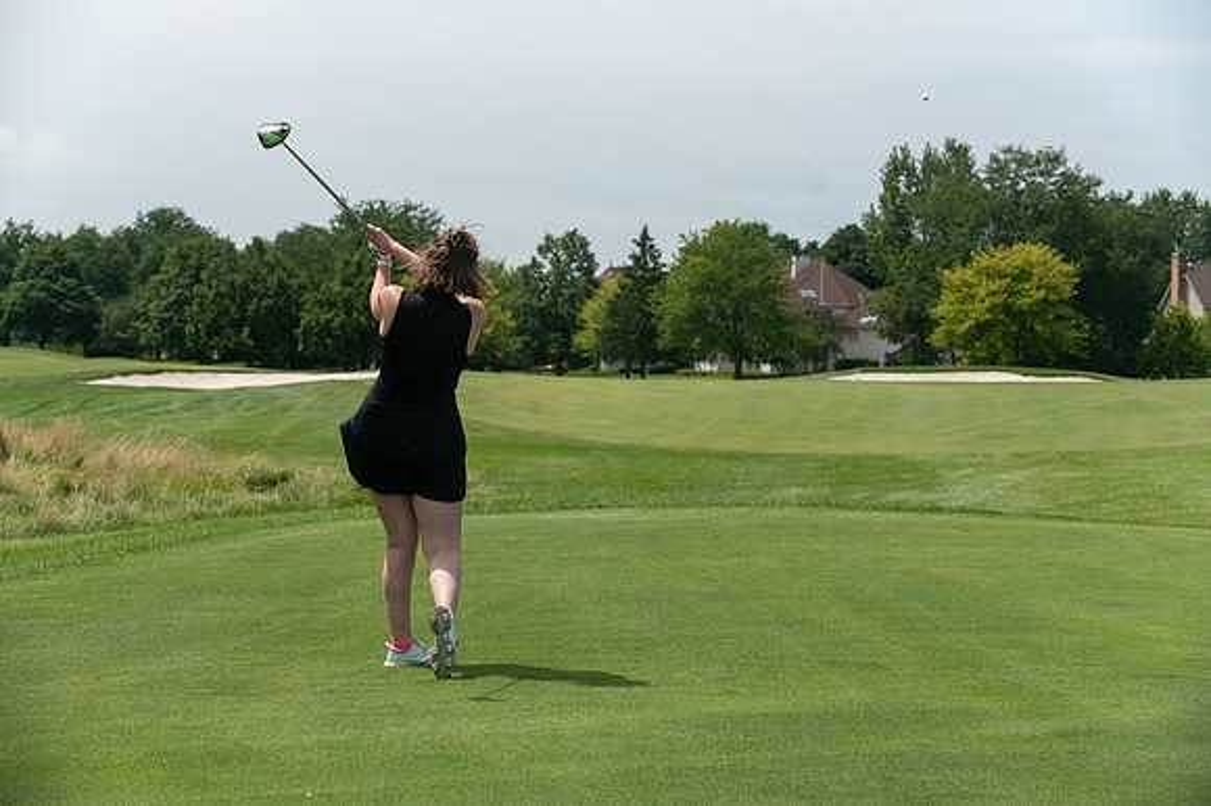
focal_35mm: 90
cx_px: 606
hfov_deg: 22.6
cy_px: 403
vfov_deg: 15.2
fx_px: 3029
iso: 250
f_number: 5
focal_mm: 90
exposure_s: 1/2500
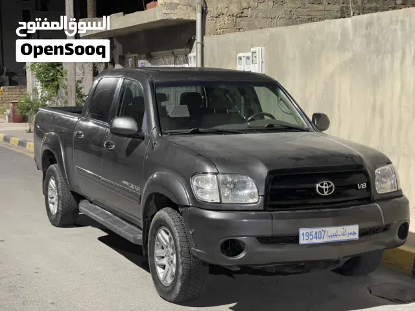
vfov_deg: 22.9
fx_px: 767
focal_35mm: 64
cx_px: 208
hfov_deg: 30.3
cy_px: 156
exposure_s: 1/30
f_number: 2.2
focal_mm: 7.5
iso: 1250
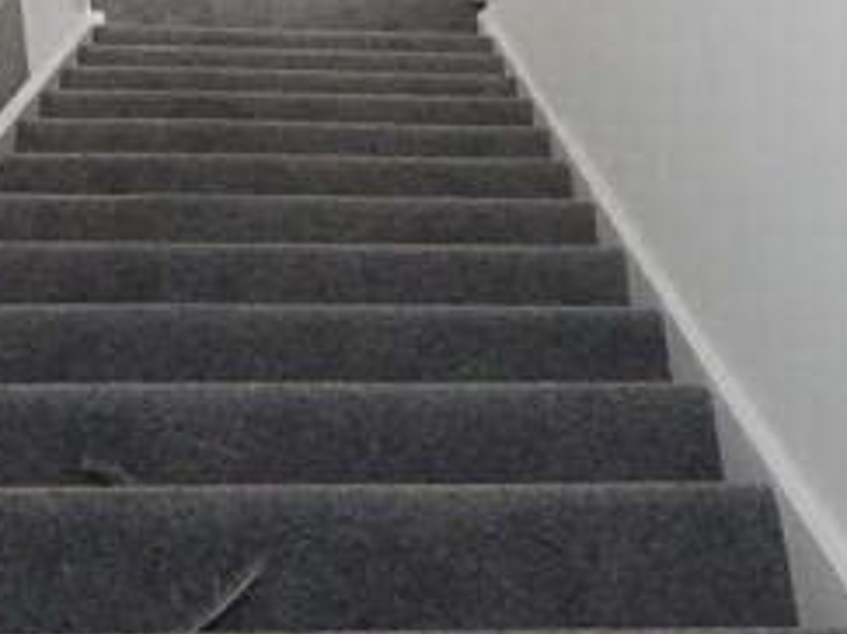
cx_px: 338
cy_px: -543
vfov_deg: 13.5
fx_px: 2372
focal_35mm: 97
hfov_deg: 20.2
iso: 400
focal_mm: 4
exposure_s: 1/15
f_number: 3
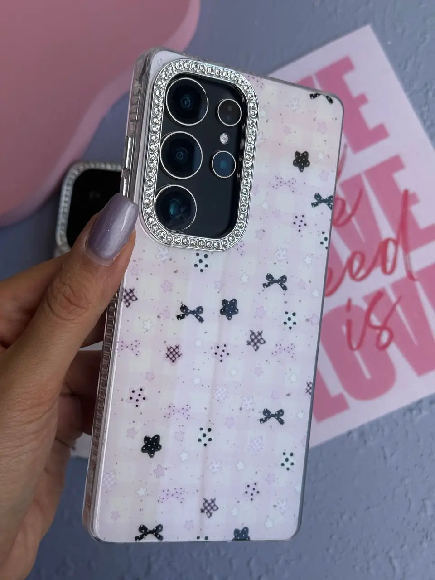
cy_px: 290
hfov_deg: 30.3
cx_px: 218
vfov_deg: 39.7
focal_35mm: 48
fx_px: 804
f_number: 1.78
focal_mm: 6.76
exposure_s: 1/865
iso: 64
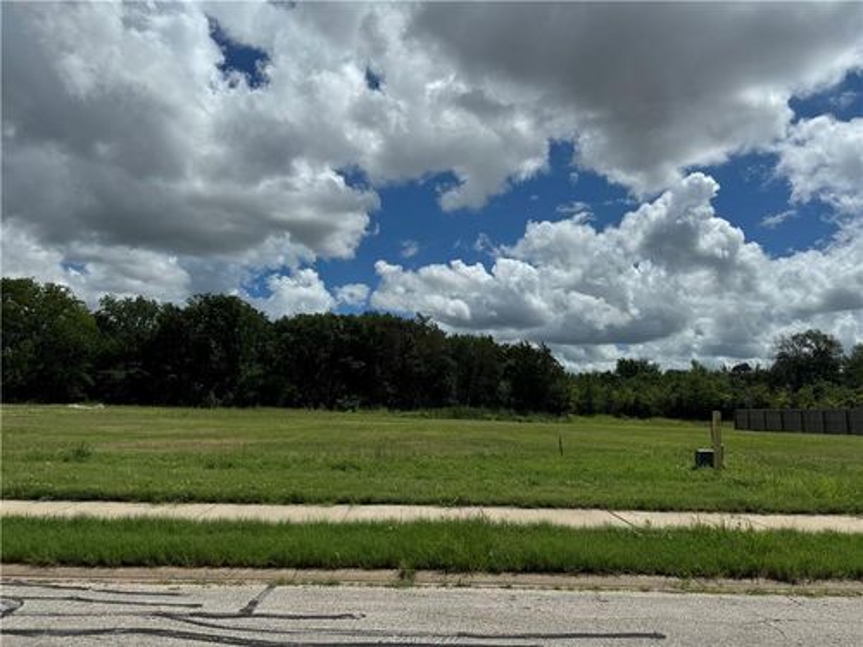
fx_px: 598
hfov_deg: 71.6
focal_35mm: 24
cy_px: 324
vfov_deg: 56.8
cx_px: 432
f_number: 1.78
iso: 100
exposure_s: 1/15152
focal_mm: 6.76
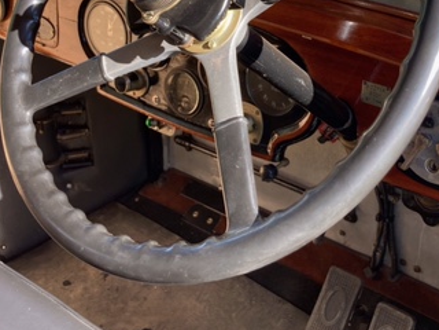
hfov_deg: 34.3
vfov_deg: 25.8
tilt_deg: -27.5
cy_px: 82
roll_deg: -2.0
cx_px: 261
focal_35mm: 56
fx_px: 710
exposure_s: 1/122
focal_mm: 3.99
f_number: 1.8
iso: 20
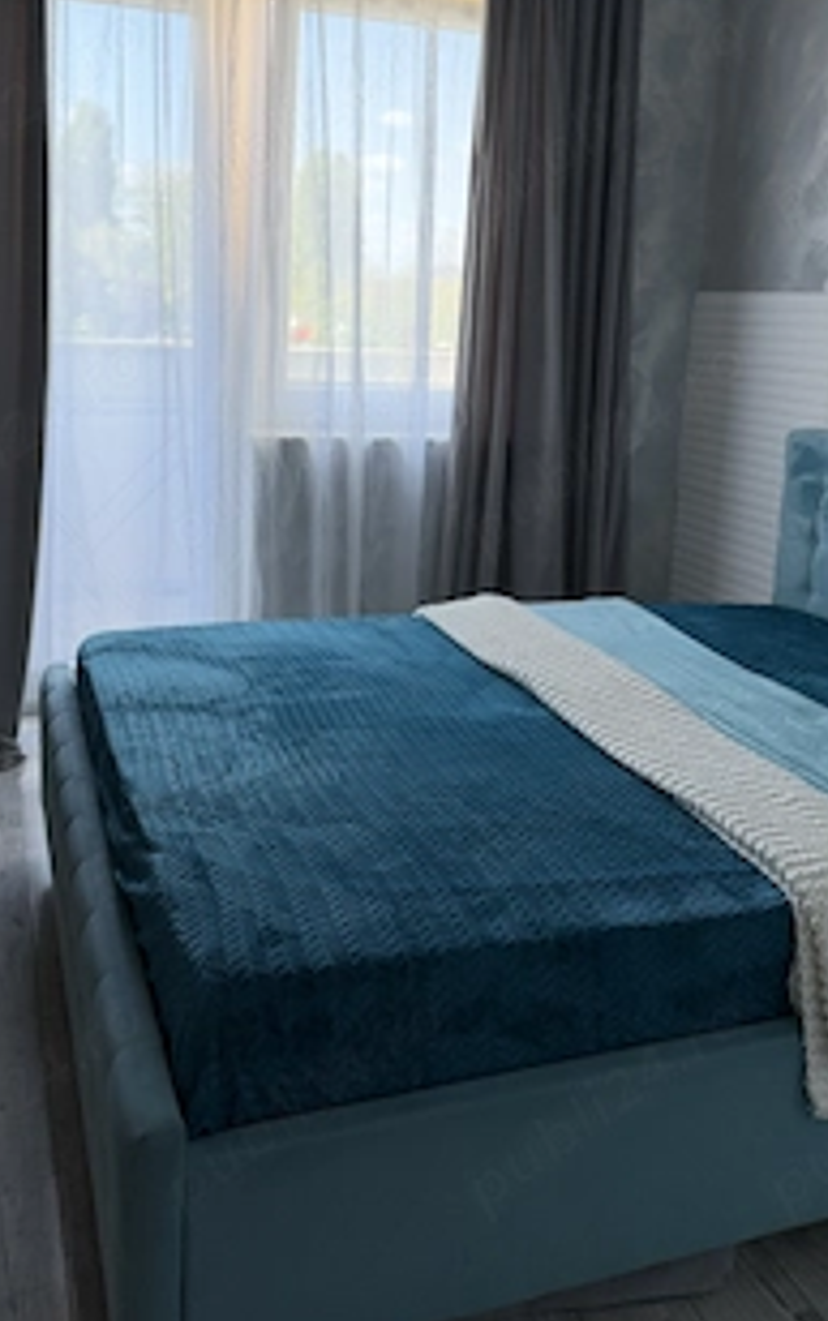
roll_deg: -2.2
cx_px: 455
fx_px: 1189
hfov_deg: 38.4
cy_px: 519
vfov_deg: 57.6
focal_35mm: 33
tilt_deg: -10.6
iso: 100
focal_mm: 6.76
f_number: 1.78
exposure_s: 1/100
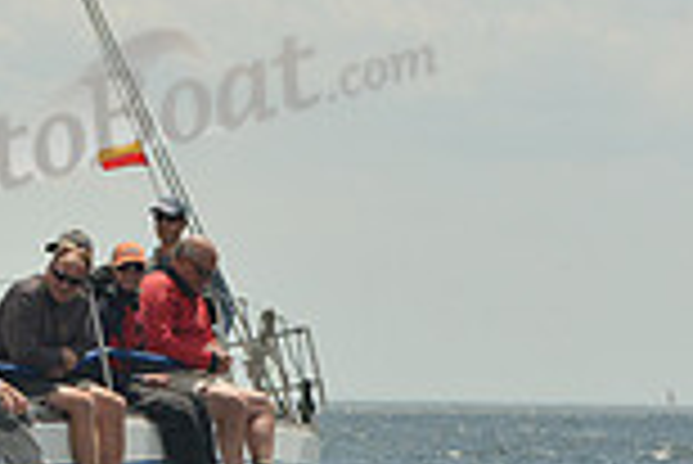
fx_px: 6879
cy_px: 421
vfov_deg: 3.9
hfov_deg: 5.7
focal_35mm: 357
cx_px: -428
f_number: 7.1
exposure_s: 1/800
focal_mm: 95
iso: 400
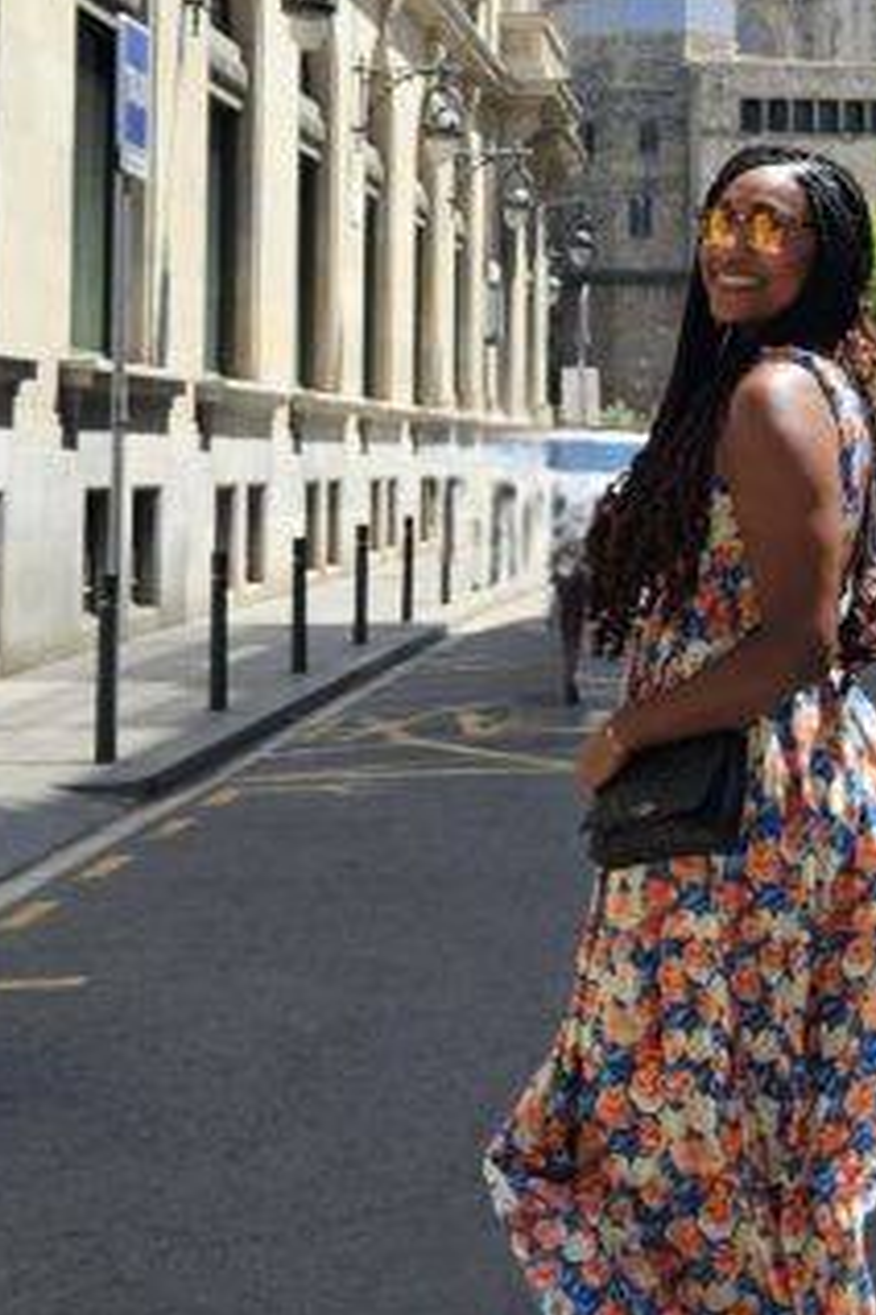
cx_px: 674
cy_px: 277
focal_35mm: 77
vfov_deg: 25.9
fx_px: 2810
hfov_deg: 17.6
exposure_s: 1/714
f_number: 1.8
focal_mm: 5.4
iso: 25
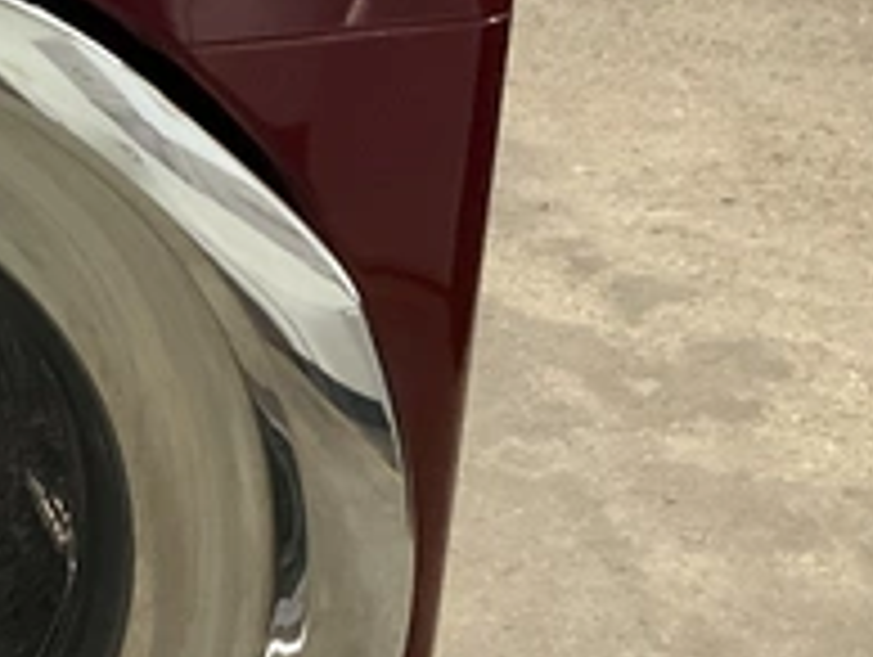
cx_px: -333
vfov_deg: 13.3
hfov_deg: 16.4
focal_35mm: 112
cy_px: 344
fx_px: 2828
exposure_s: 1/40
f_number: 1.8
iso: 320
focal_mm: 3
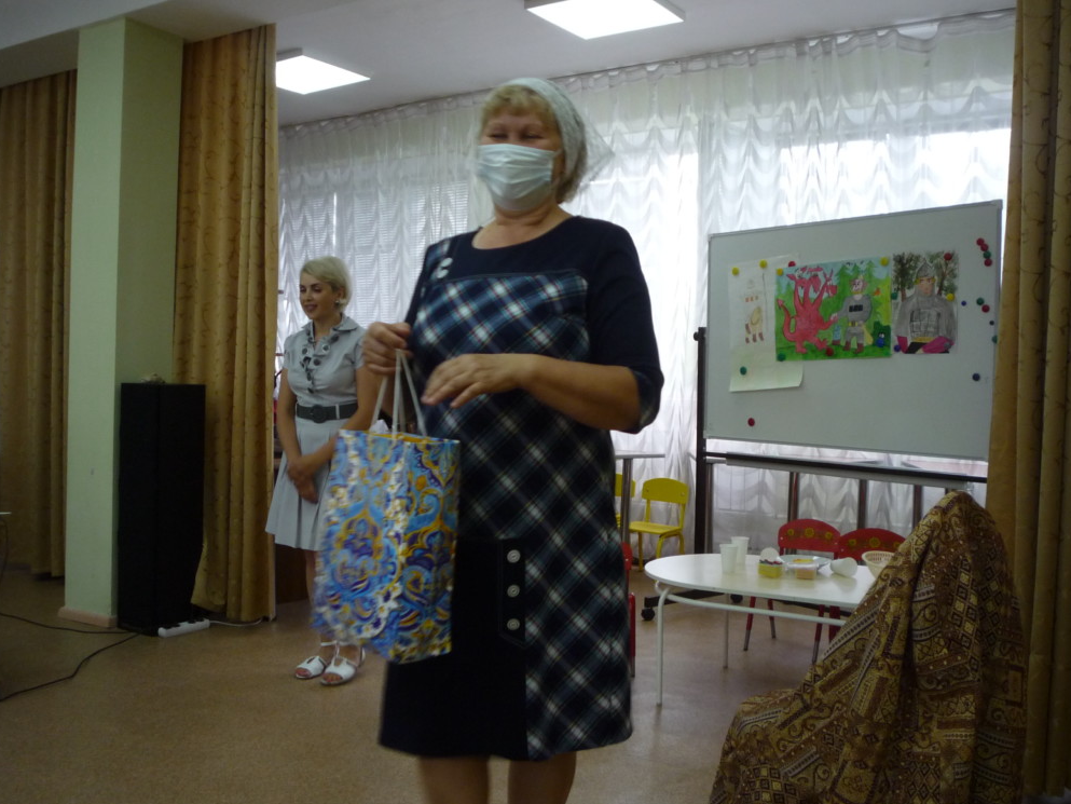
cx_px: 547
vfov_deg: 43.0
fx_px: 1021
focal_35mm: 33
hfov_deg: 55.3
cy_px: 397
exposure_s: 1/30
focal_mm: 5.2
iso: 200
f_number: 3.3
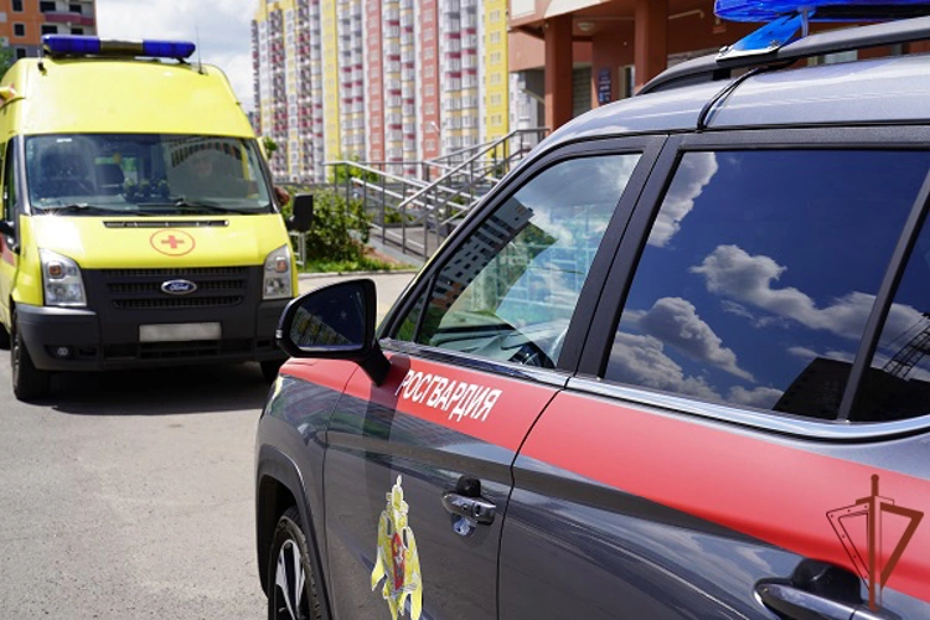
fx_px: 1498
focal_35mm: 58
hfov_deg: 34.5
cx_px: 465
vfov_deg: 23.4
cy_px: 310
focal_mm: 58
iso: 100
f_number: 10
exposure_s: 1/160
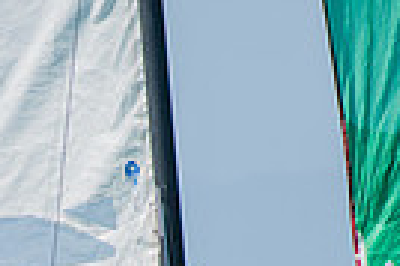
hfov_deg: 1.6
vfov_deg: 1.1
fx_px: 14449
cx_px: -119
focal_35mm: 1302
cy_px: 453
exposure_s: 1/1000
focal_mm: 200
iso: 200
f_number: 6.3
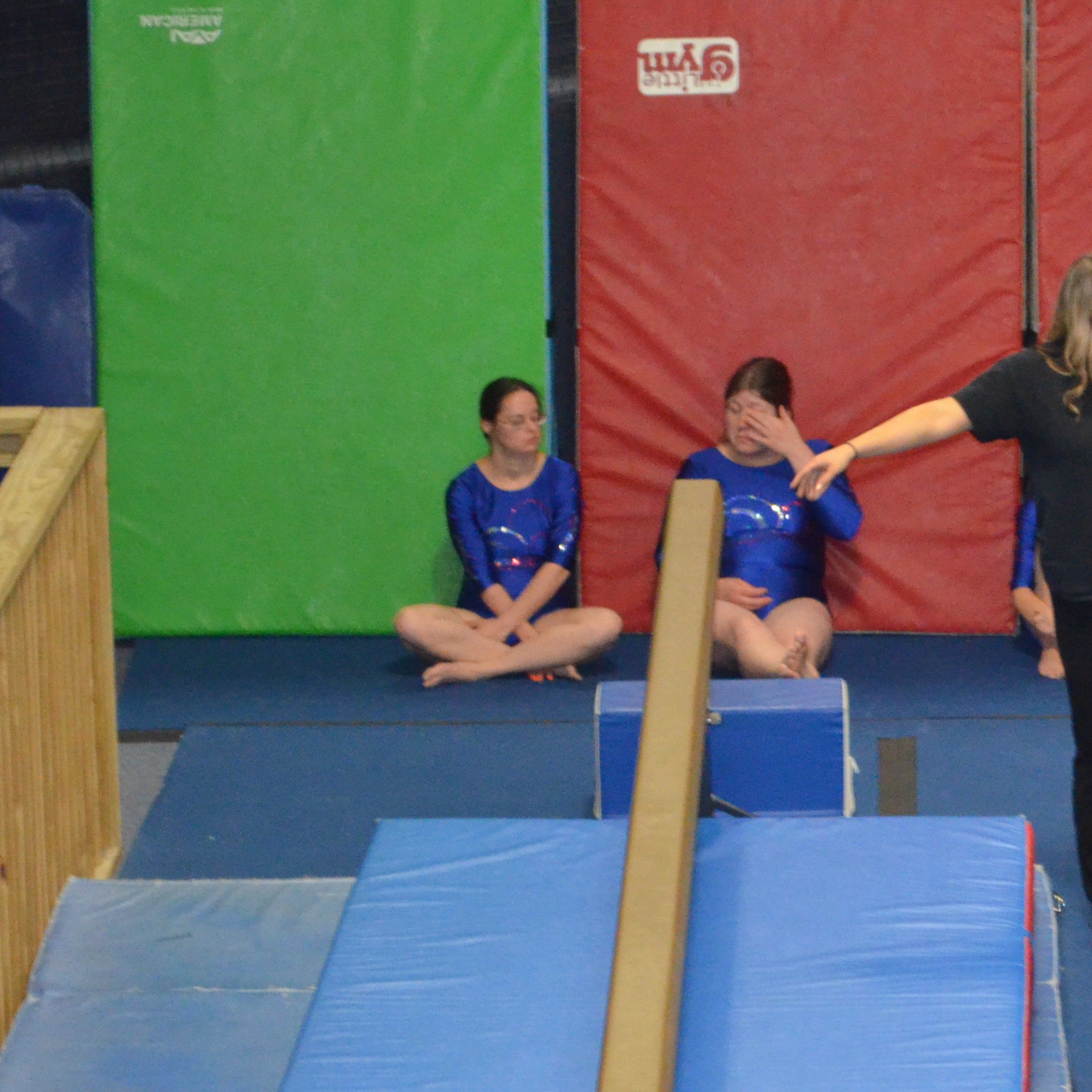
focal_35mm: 196
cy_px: 483
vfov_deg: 8.9
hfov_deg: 8.8
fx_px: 7002
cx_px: 1495
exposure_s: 1/60
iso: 3200
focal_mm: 55
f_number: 5.6
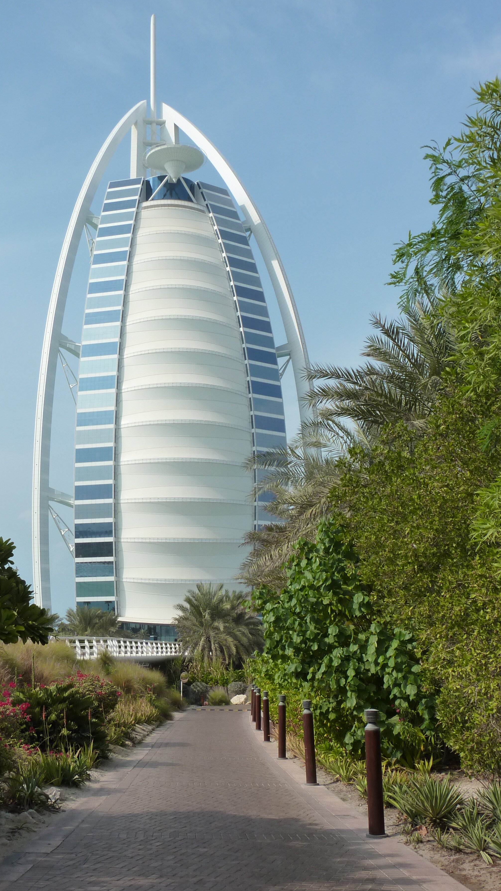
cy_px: 443
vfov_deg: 49.4
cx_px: 177
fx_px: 969
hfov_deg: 28.9
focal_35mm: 41
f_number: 5.6
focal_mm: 6.1
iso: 125
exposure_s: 1/500
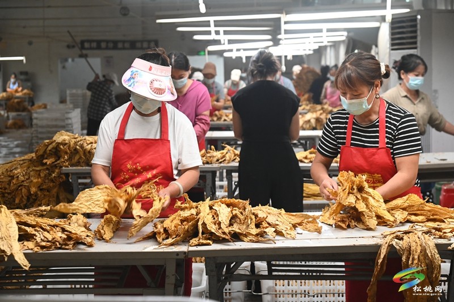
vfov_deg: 17.5
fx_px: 983
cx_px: 227
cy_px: 151
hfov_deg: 26.0
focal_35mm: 78
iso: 3200
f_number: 5.6
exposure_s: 1/160
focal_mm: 78
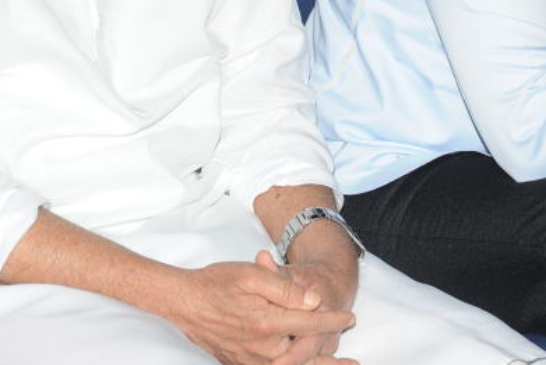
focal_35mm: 314
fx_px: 4764
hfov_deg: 6.6
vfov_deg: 4.4
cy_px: -32
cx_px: 367
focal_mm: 120
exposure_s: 1/125
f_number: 7.1
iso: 640
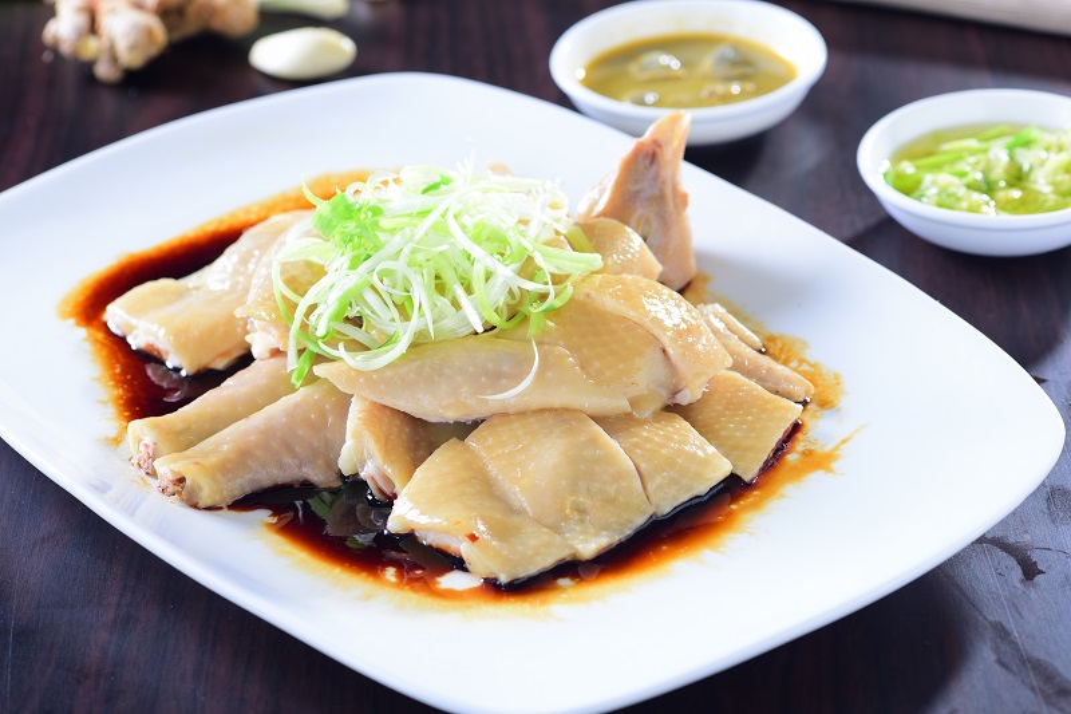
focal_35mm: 105
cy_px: 357
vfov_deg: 13.0
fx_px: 3123
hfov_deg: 19.5
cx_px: 536
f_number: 9
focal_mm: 105
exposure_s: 1/125
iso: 250
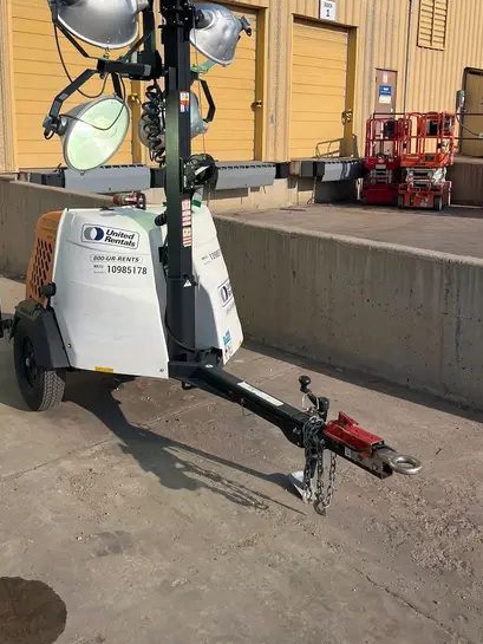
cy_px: 239
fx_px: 651
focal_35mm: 35
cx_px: 164
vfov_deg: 52.0
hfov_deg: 40.3
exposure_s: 1/5556
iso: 50
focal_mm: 5.1
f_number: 1.6
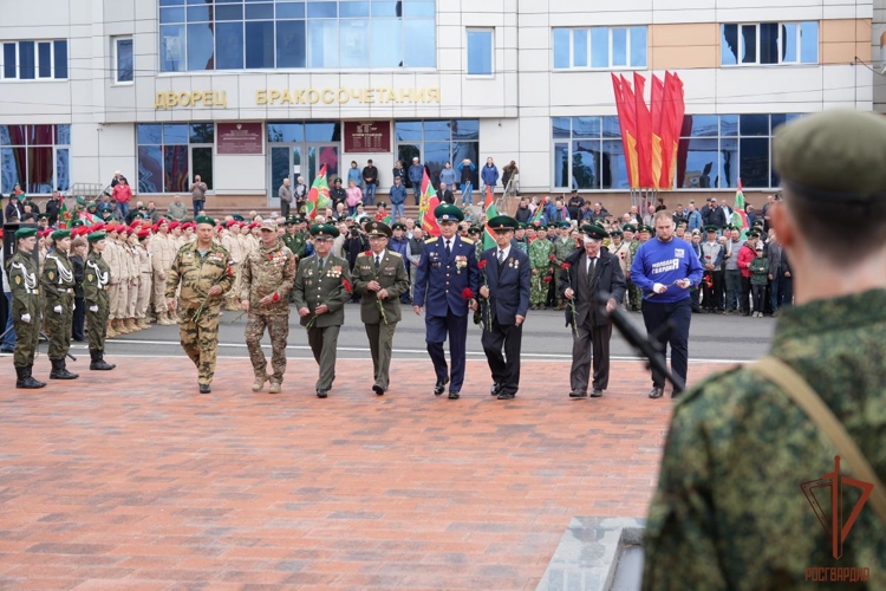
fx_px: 1723
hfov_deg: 28.8
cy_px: 296
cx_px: 443
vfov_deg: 19.5
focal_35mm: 70
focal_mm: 70
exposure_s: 1/320
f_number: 5.6
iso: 250
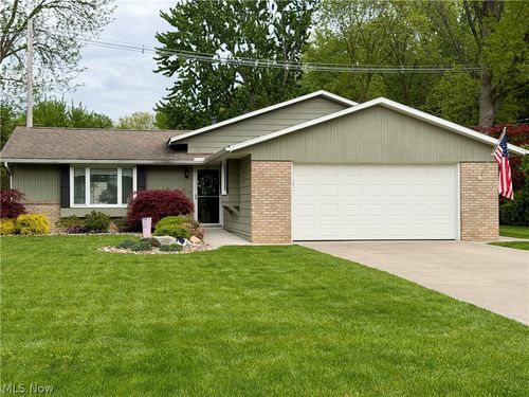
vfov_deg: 30.3
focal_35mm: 48
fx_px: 734
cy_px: 198
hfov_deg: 39.7
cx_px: 264
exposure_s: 1/2146
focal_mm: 6.76
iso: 64
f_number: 1.78
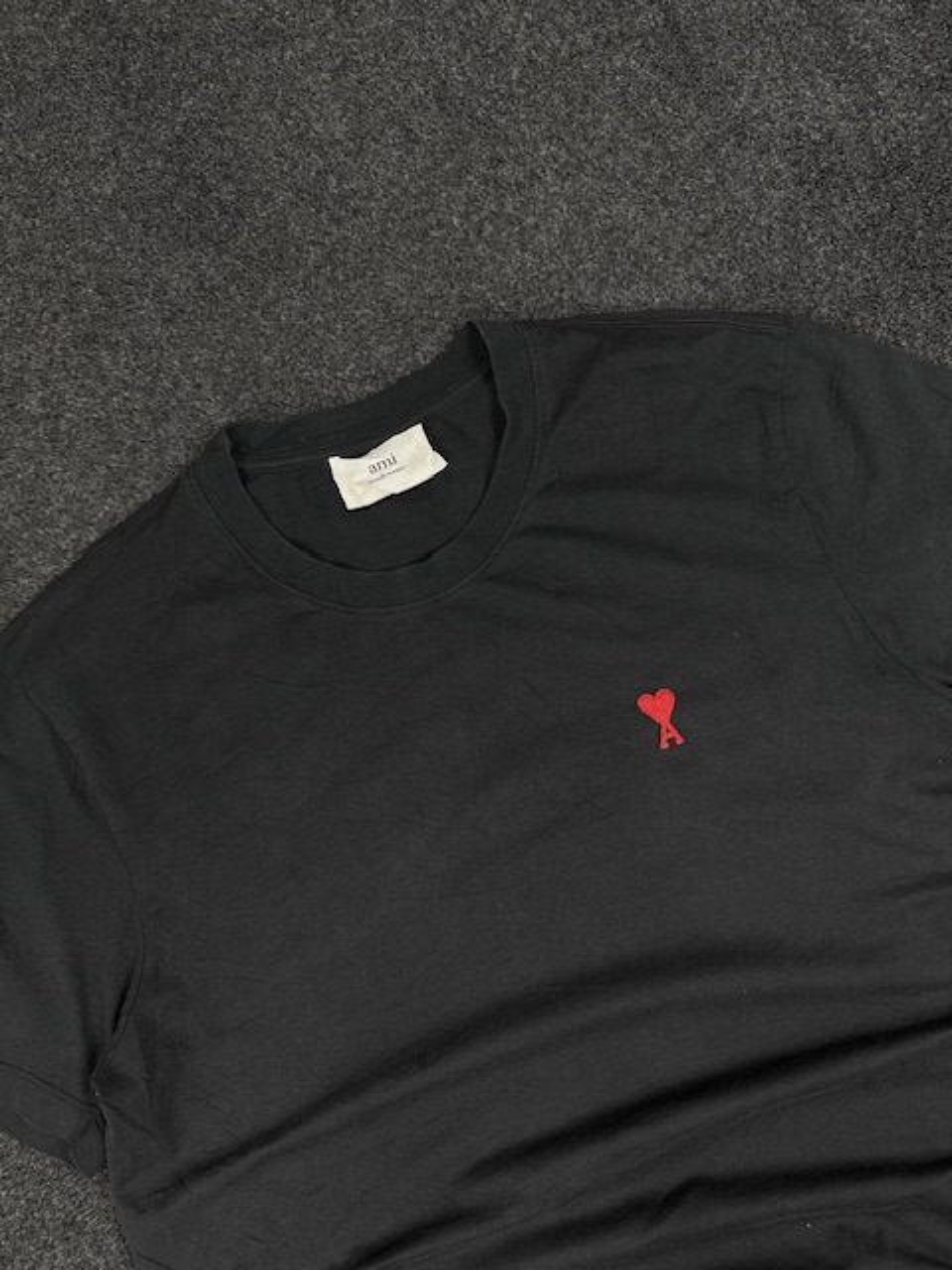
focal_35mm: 24
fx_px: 880
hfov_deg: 56.8
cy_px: 635
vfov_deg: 71.6
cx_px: 476
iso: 125
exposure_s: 1/50
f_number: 1.78
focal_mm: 6.76
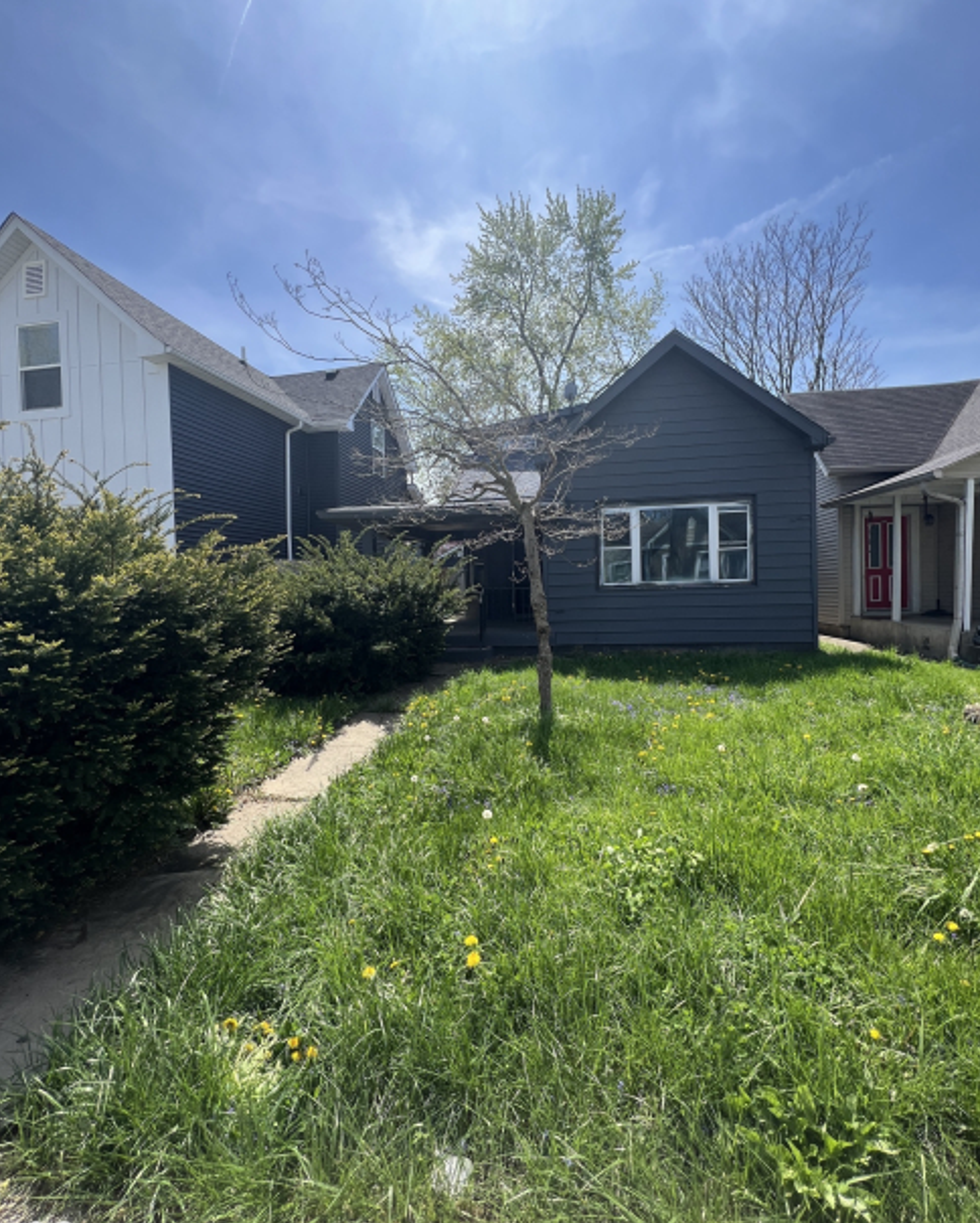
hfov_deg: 88.0
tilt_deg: -0.4
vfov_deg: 100.7
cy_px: 598
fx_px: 507
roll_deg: +2.7
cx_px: 504
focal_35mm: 14
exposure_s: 1/732
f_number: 1.8
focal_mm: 1.57
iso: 32
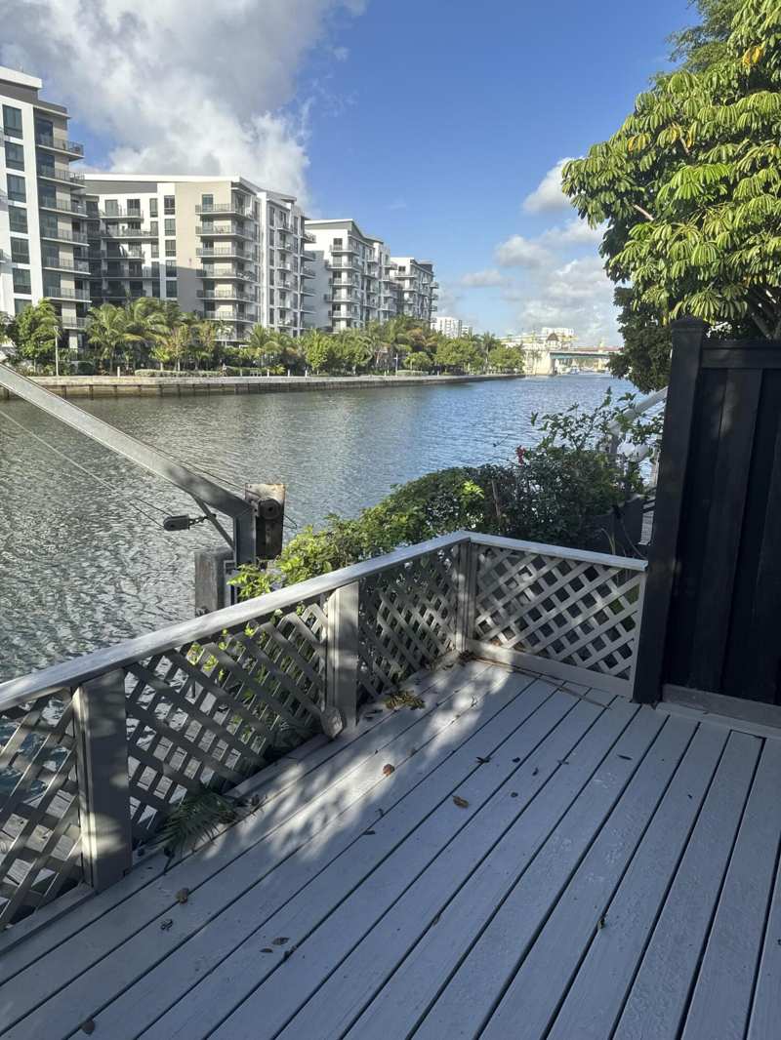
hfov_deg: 56.8
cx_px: 390
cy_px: 520
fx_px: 722
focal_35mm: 24
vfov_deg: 71.6
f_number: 1.78
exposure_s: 1/2710
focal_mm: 6.76
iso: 80
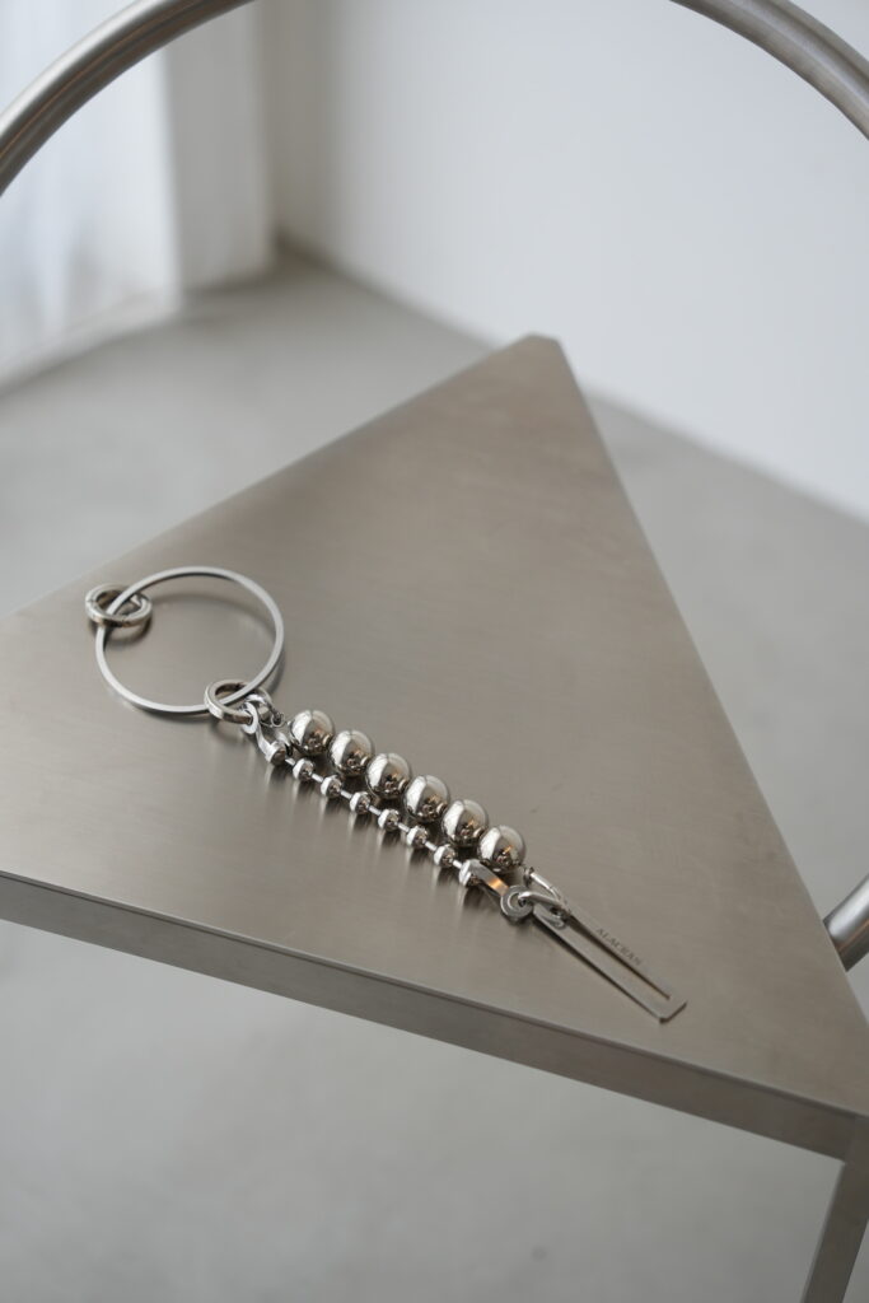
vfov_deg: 28.8
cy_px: 652
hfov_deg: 19.5
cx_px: 434
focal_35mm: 70
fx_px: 2534
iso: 160
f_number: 2.8
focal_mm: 70
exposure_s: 1/100
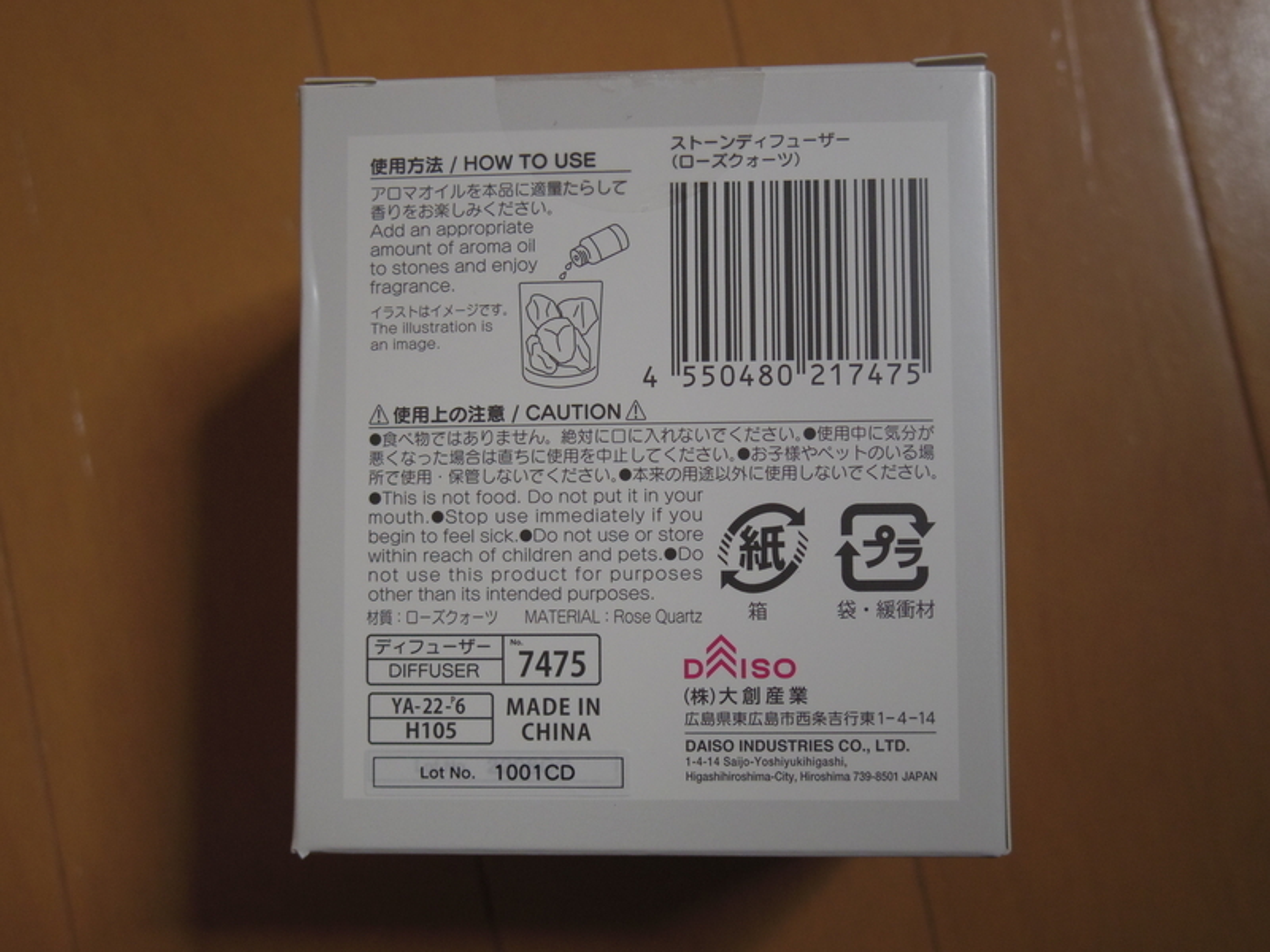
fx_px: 1724
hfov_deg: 40.4
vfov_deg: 30.9
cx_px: 635
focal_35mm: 47
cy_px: 476
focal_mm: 8.5
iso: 320
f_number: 1.9
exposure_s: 1/60
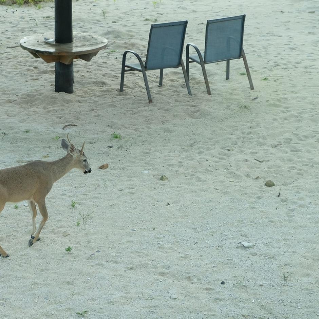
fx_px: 1251
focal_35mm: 120
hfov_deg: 14.5
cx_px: 76
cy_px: 142
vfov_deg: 14.5
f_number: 4.5
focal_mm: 55
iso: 400
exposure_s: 1/600
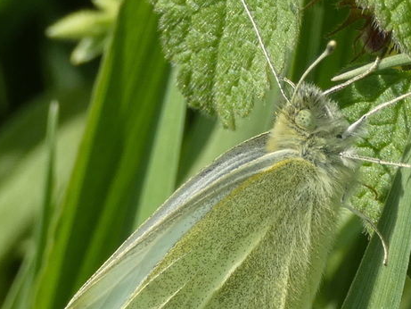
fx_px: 2351
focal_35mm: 198
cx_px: 272
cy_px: 203
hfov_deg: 10.0
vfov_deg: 7.5
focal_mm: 19.2
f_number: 4.9
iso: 80
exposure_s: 1/200
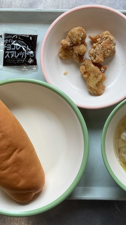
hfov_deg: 27.7
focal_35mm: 43
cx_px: 75
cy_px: 111
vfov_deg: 47.4
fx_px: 255
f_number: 1.8
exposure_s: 1/120
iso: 32
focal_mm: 3
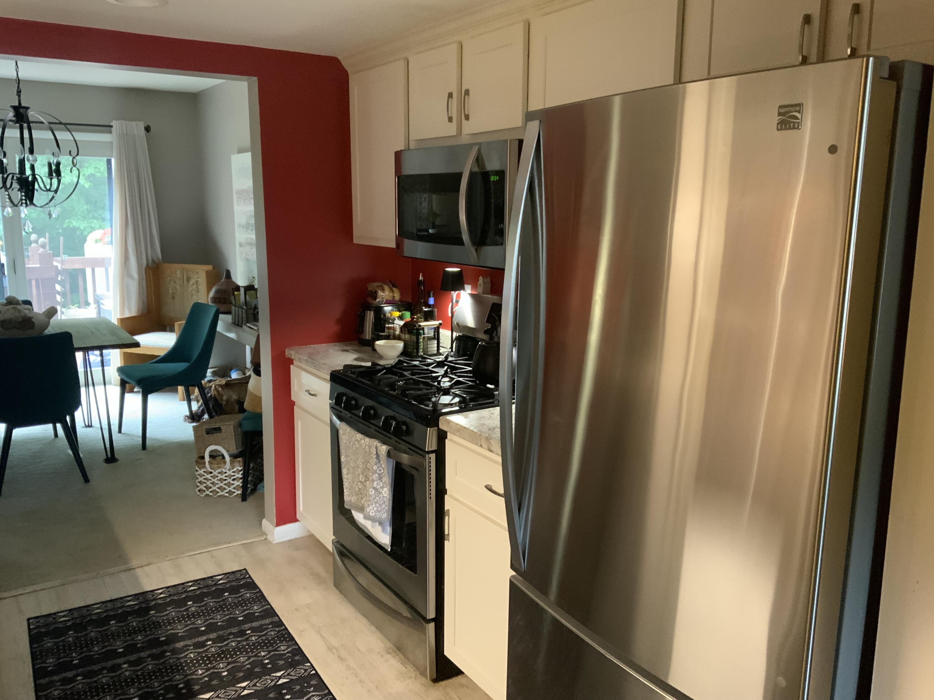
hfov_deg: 61.7
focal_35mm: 29
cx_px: 467
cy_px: 350
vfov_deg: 48.2
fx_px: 782
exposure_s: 1/40
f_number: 1.8
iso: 250
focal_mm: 3
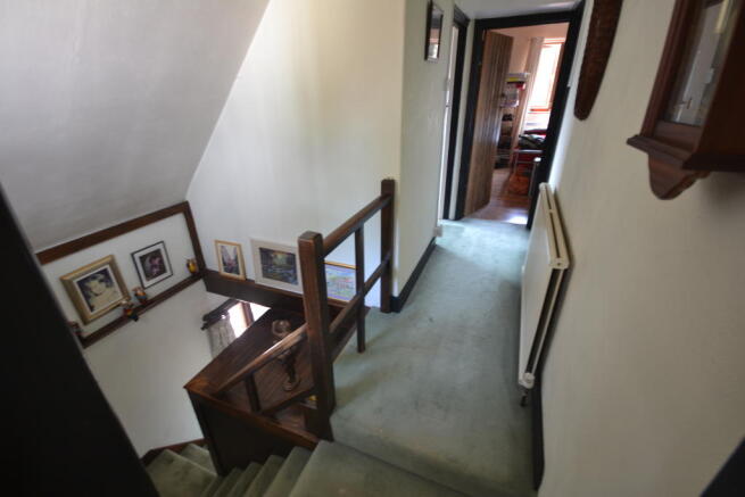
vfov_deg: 77.4
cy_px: 248
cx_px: 372
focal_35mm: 15
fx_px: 310
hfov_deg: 100.4
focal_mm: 10
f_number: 4
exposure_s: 1/5
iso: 100
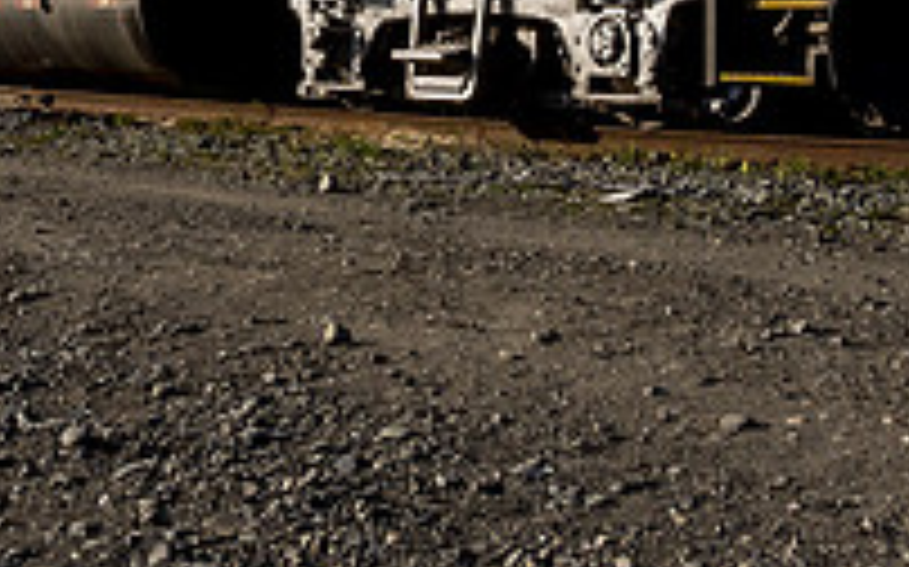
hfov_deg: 28.1
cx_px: 320
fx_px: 1807
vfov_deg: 16.8
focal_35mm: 73
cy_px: -182
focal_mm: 12
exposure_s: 1/500
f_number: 11
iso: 400
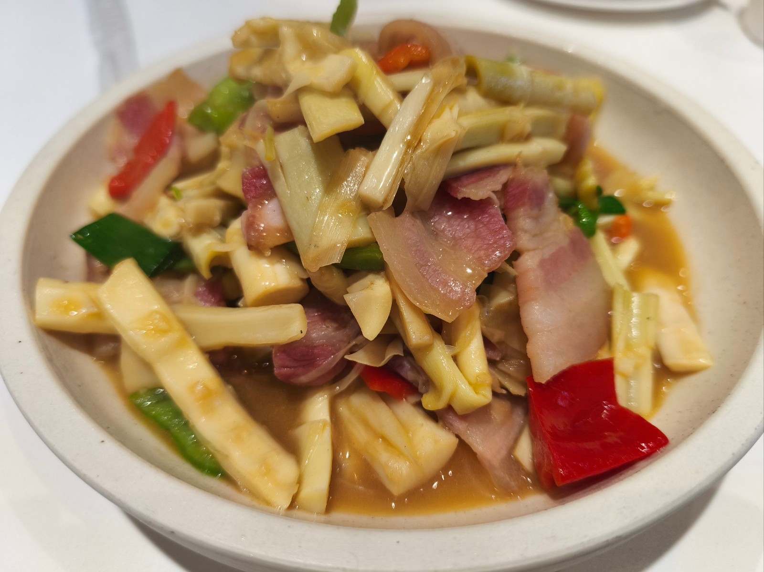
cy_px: 286
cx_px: 382
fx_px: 507
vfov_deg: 58.9
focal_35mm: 23
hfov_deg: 73.9
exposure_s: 1/100
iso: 200
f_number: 1.6
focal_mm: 5.84
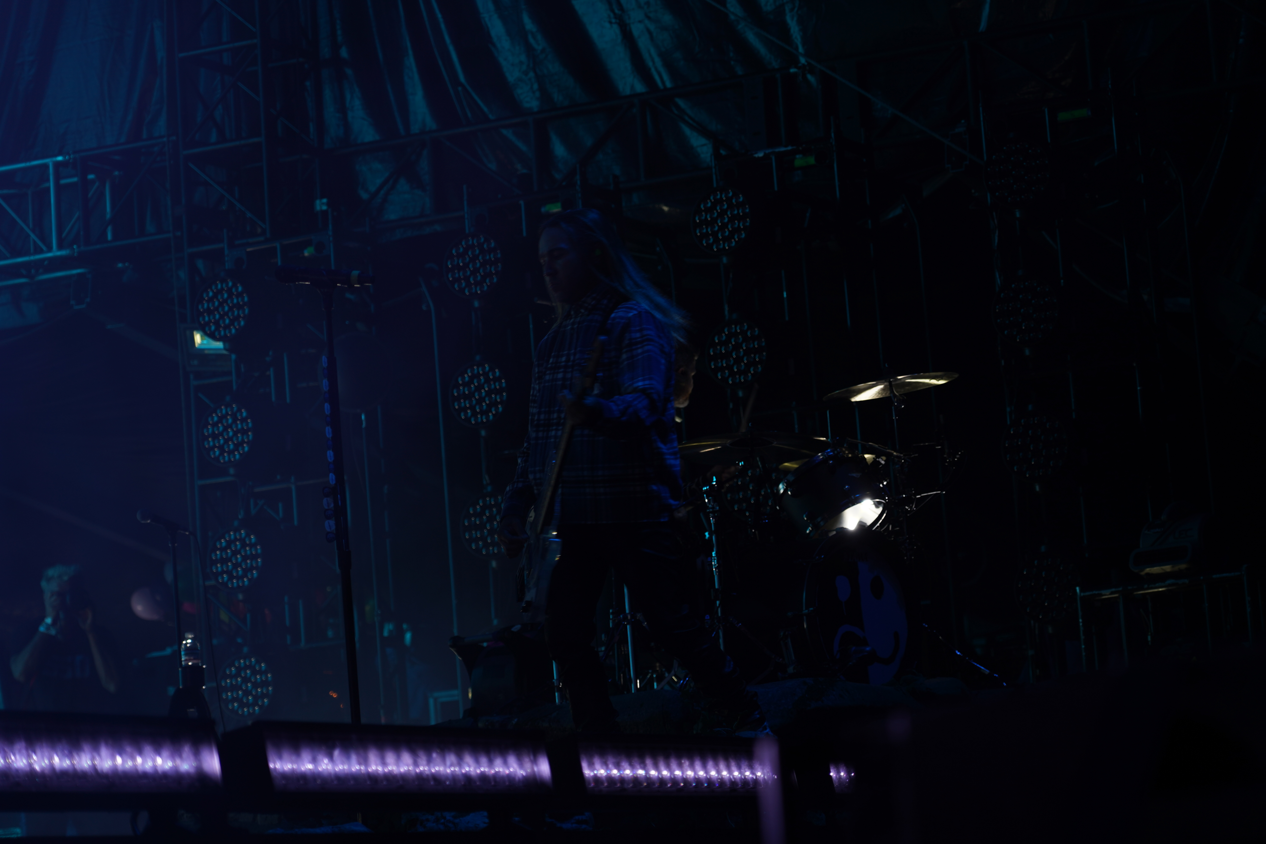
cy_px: 422
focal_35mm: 105
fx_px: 3692
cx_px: 633
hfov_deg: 19.5
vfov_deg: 13.0
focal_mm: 105
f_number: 4
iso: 100
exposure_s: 1/125
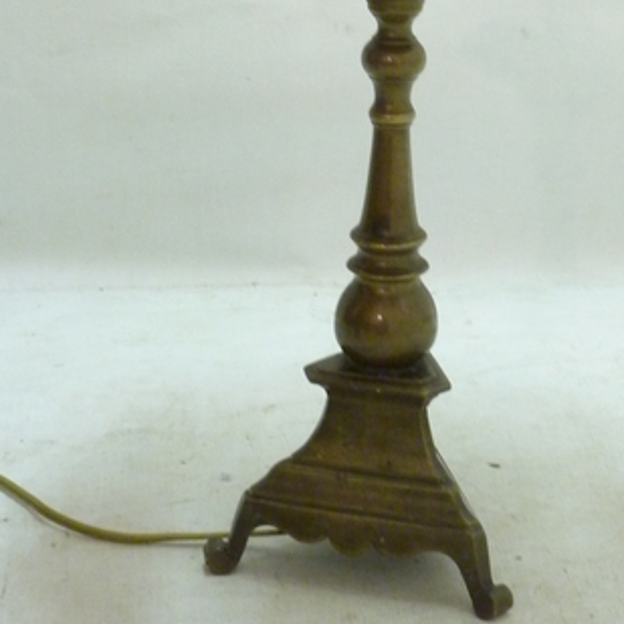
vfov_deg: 16.2
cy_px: -3
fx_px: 2141
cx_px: 434
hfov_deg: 16.5
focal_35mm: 105
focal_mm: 9.1
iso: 400
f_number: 3.9
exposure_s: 1/8
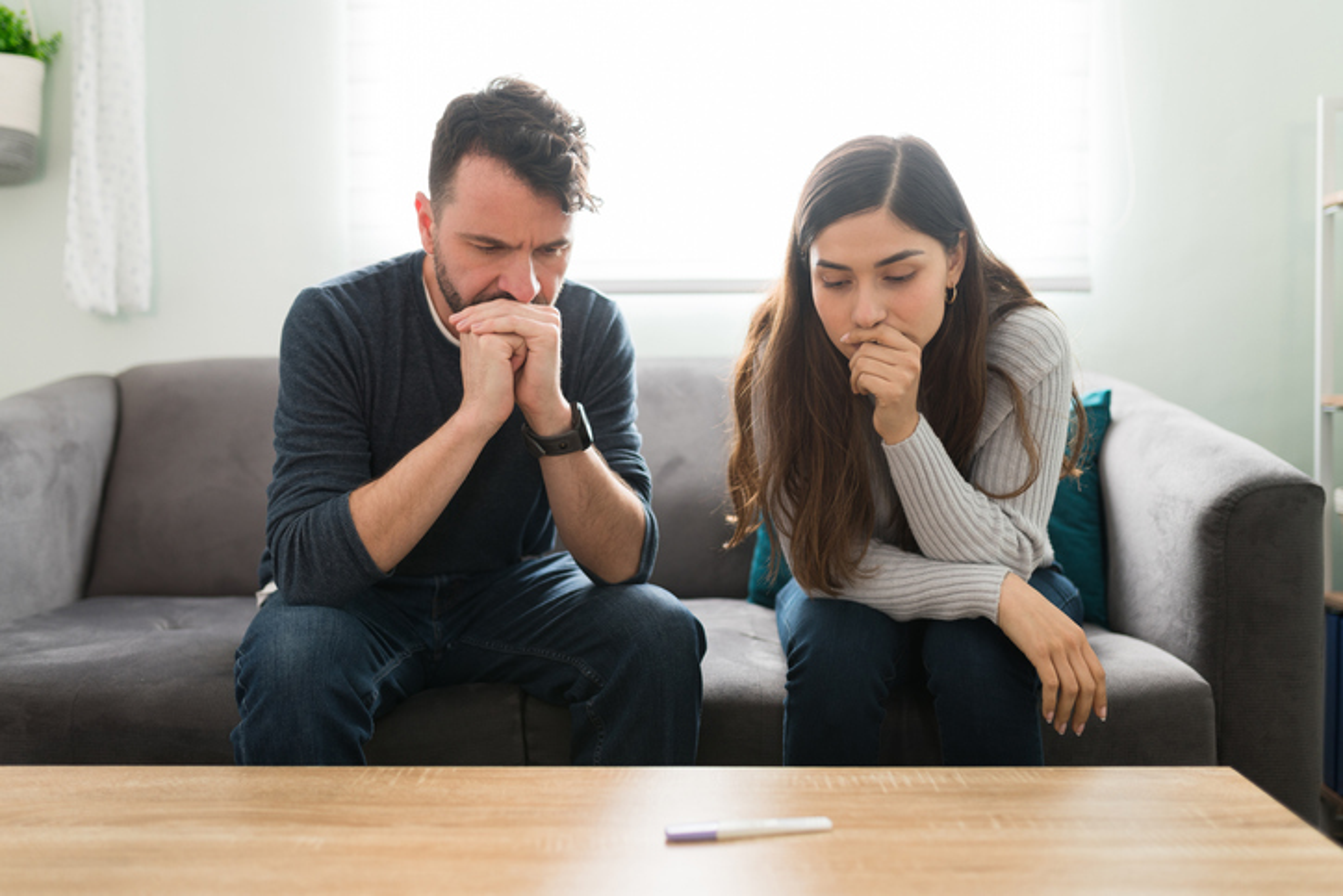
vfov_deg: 37.9
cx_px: 672
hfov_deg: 54.4
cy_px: 448
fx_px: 1306
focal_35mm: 35
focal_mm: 35
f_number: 1.8
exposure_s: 1/160
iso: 320
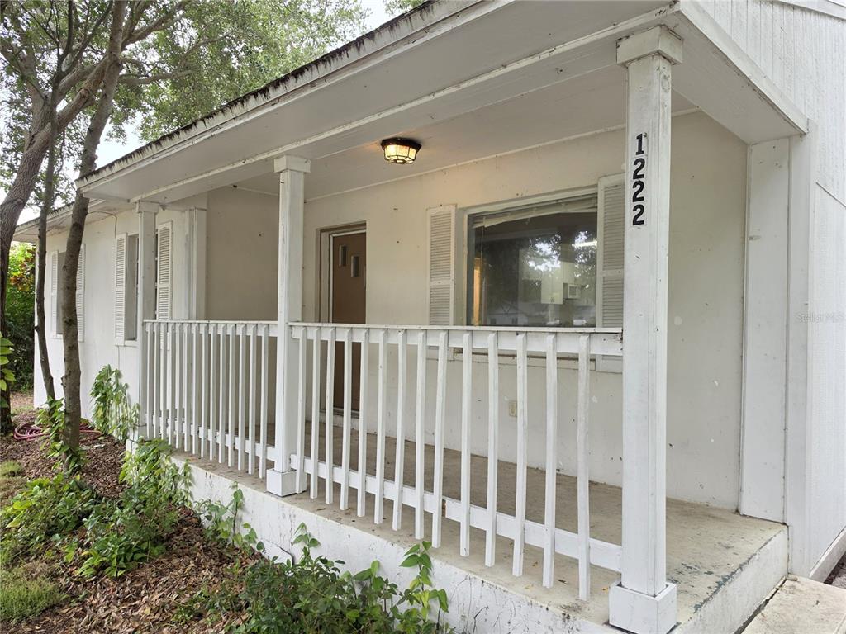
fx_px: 562
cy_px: 317
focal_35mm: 23
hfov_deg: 73.9
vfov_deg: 58.9
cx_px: 423
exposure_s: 1/120
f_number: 1.4
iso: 40
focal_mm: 6.5
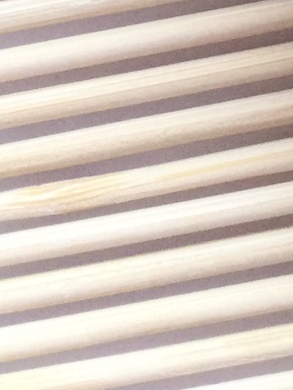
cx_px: 688
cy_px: -539
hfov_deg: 8.8
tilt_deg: -87.8
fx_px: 1737
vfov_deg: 10.9
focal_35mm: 154
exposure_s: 1/30
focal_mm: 3.3
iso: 64
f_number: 2.4
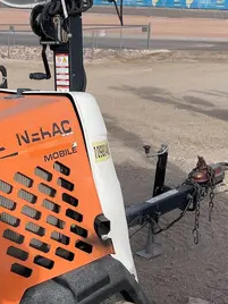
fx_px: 624
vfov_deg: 27.4
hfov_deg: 20.0
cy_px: 141
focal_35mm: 71
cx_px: -3
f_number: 1.6
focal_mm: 4.2
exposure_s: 1/2681
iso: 32
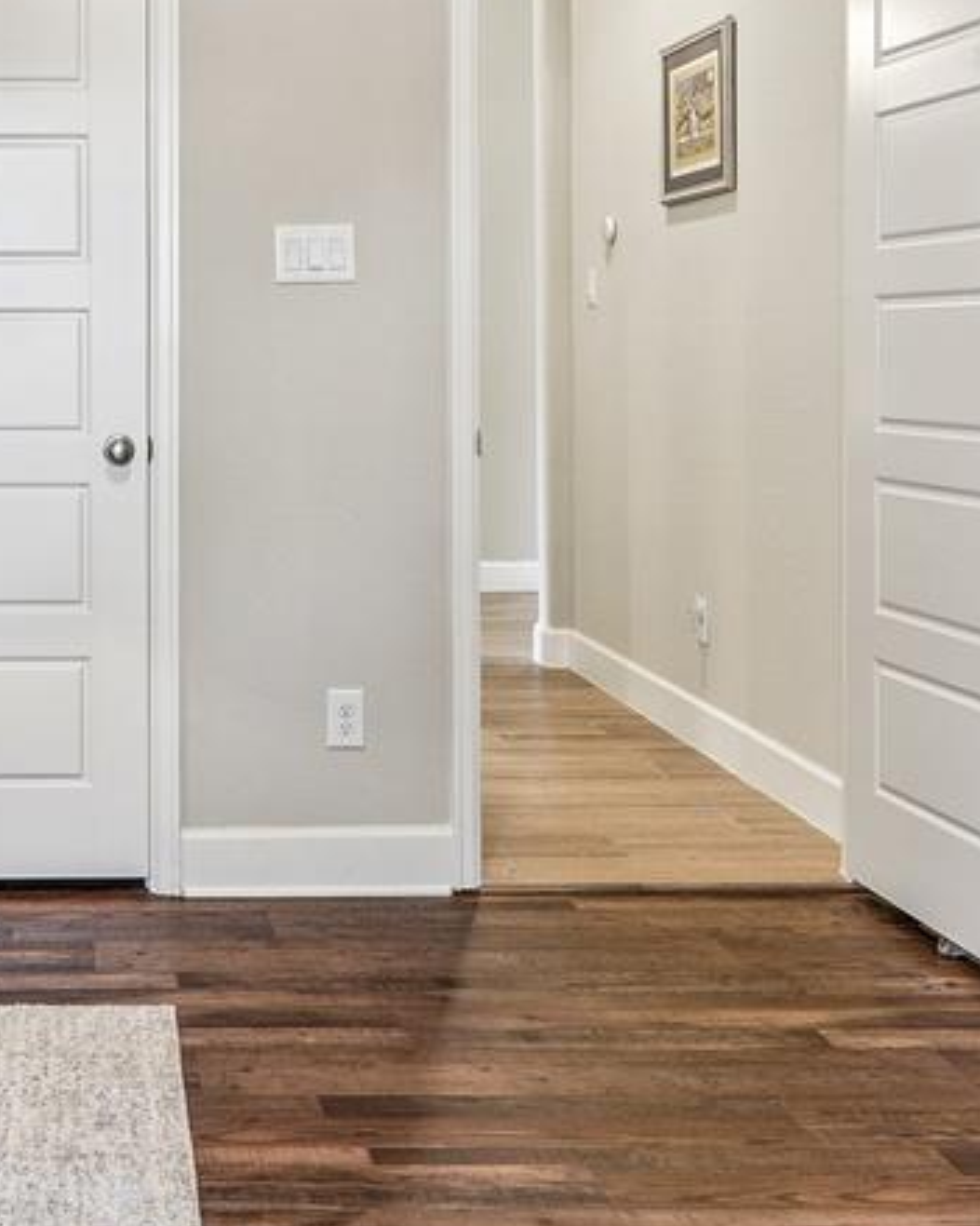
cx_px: 70
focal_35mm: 46
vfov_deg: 39.5
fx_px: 1668
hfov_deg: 31.0
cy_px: 338
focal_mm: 14
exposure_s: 1/1.67
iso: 100
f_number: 9
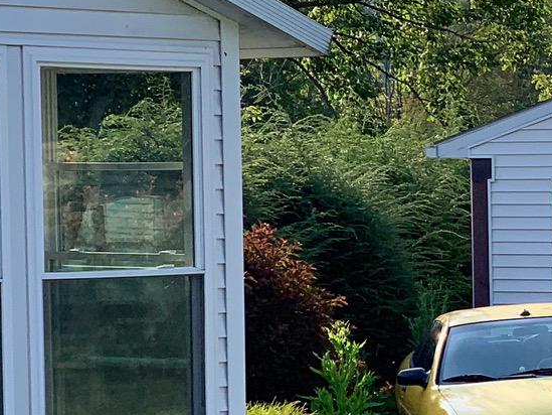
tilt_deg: -3.1
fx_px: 3094
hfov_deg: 9.6
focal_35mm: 194
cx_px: 1023
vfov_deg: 7.6
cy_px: 352
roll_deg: +1.5
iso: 16
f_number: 2.4
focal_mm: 6
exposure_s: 1/631
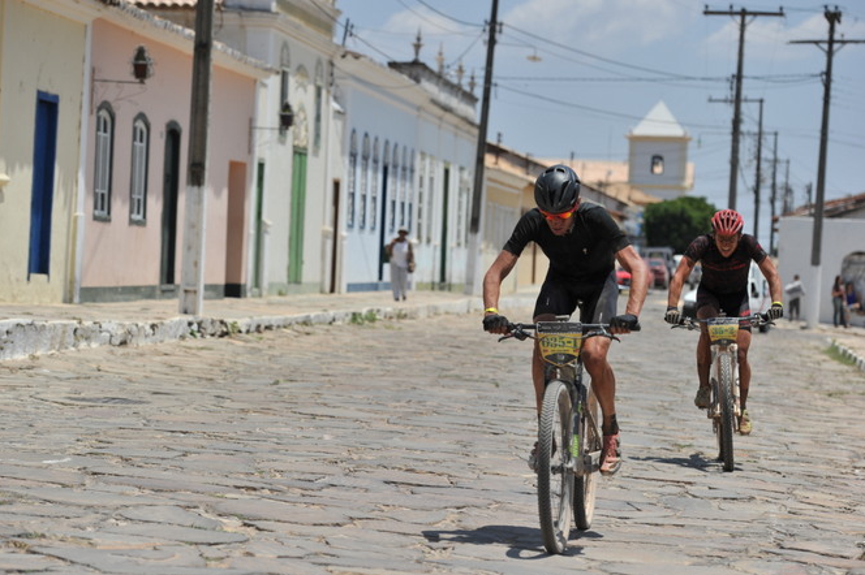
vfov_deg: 11.8
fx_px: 2786
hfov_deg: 17.6
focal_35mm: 116
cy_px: 293
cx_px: 412
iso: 200
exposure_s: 1/4000
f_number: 4
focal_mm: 110
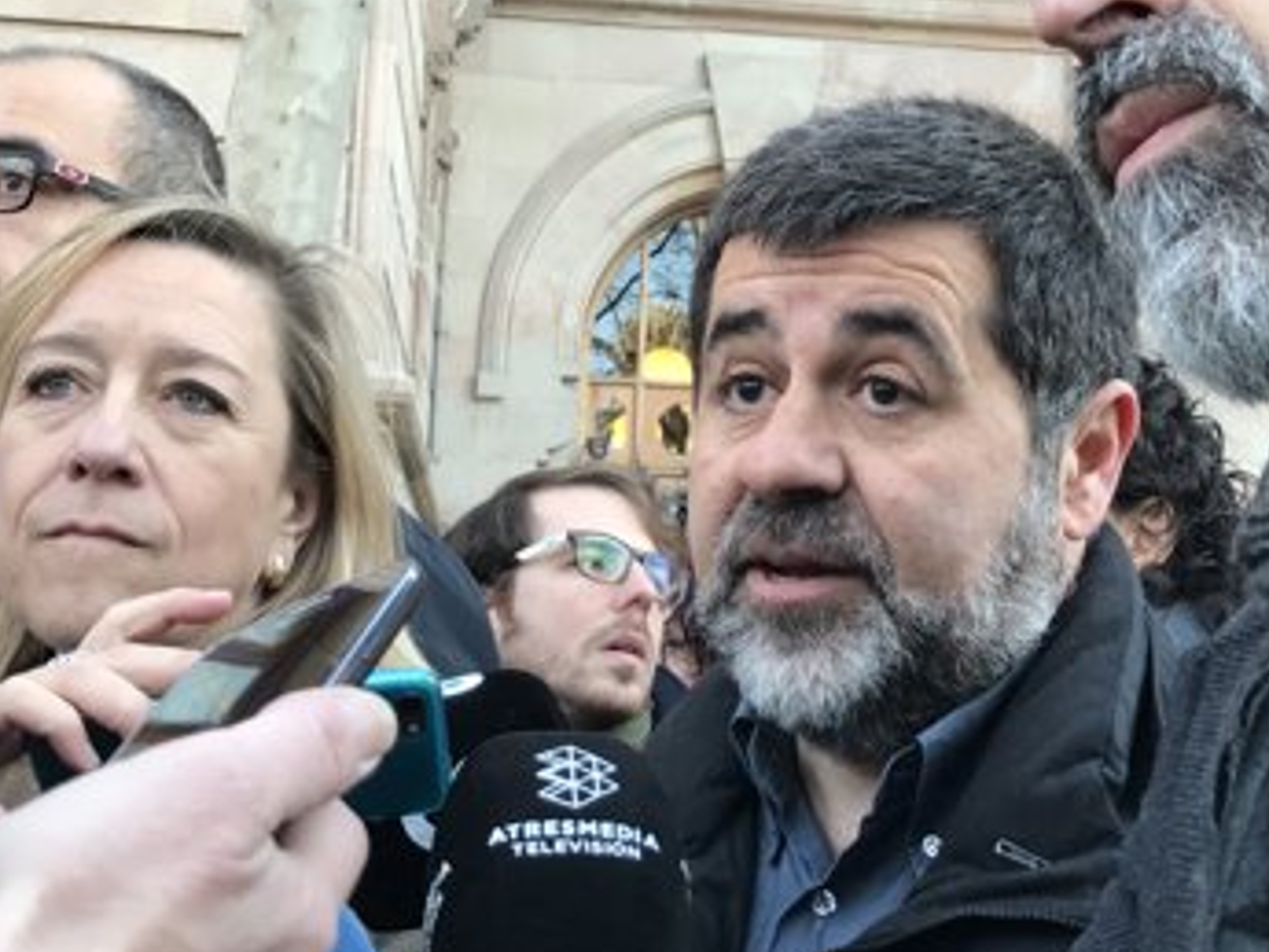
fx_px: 2054
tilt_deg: +8.5
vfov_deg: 26.1
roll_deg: -0.5
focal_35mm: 56
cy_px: 430
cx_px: 754
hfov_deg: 34.2
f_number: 1.8
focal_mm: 3.99
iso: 40
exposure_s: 1/100
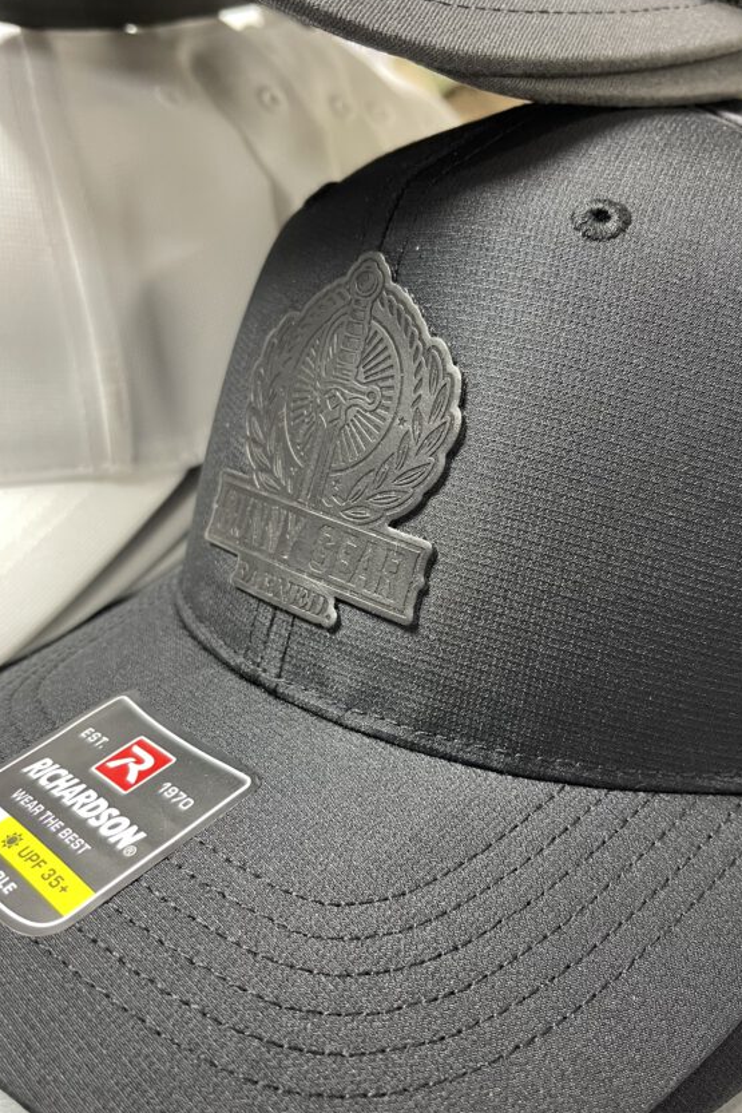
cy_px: 582
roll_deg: +1.1
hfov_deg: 41.1
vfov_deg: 58.7
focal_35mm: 32
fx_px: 989
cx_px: 417
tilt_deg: -30.9
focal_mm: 5.1
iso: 200
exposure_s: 1/60
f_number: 1.6
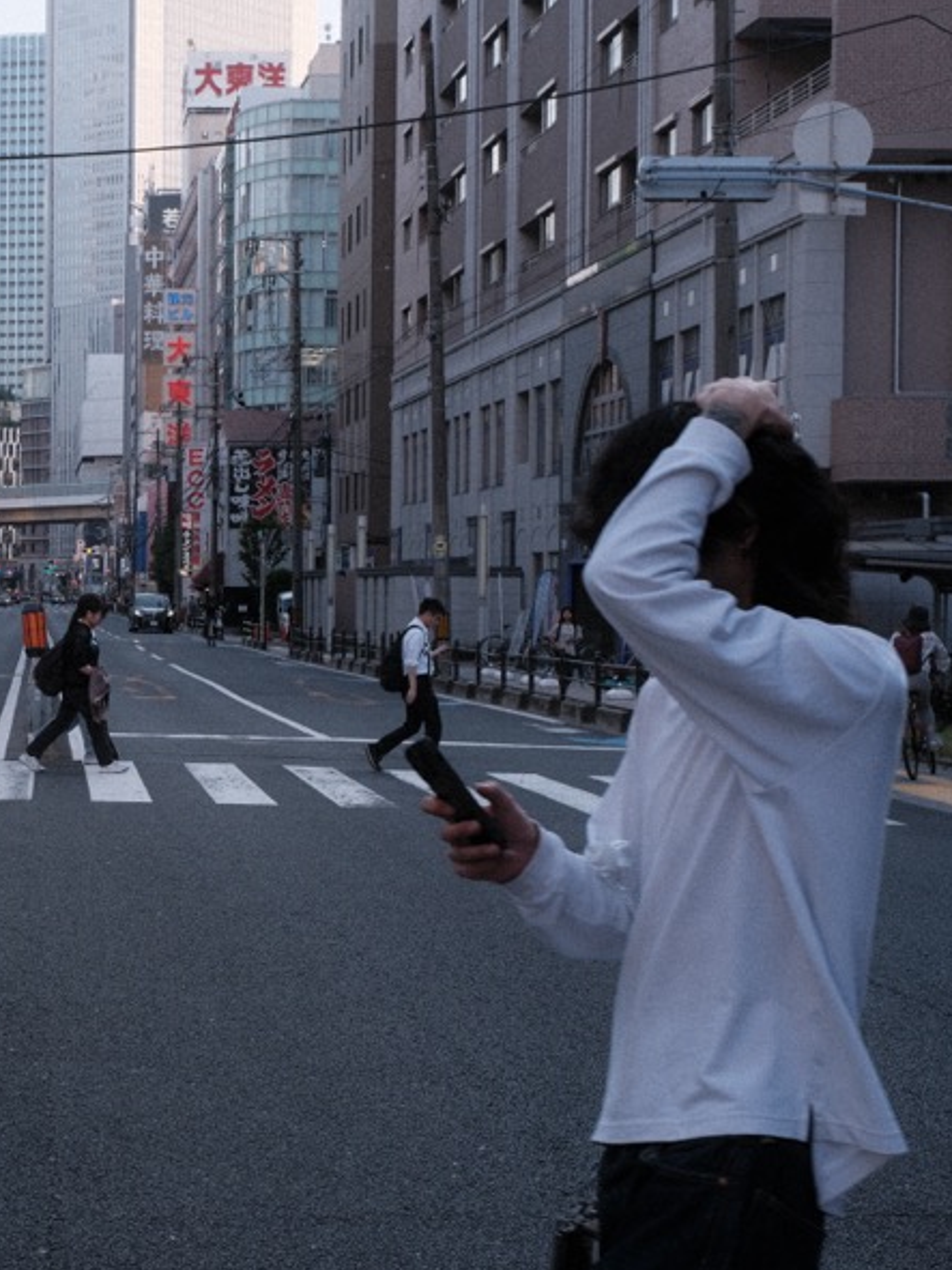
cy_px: 643
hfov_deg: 23.4
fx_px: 2201
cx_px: 11
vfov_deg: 32.2
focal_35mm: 60
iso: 640
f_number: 8
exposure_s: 1/200
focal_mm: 27
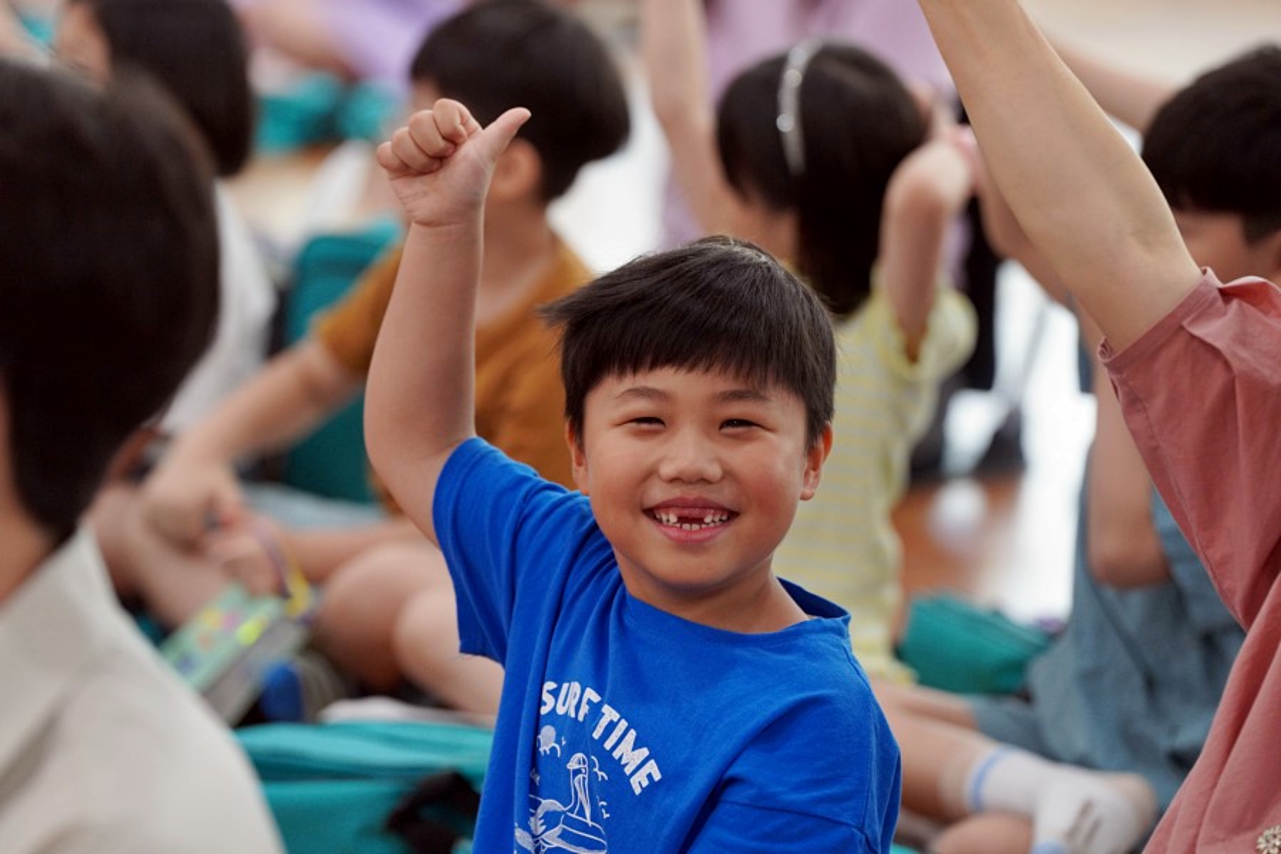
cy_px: 427
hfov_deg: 10.3
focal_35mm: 200
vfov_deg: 6.9
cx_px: 640
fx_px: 7116
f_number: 4
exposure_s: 1/250
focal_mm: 200
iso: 2500
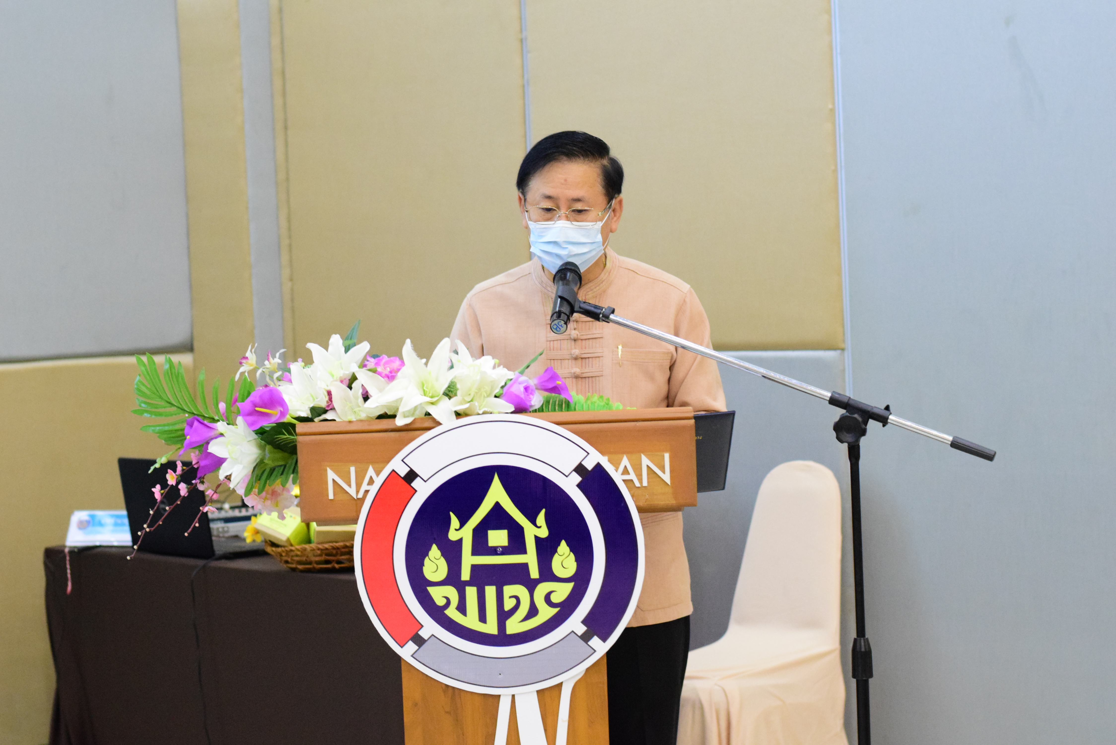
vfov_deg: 18.2
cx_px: 558
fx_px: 2325
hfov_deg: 27.0
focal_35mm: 75
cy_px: 372
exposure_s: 1/60
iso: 4000
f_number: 4
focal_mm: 50
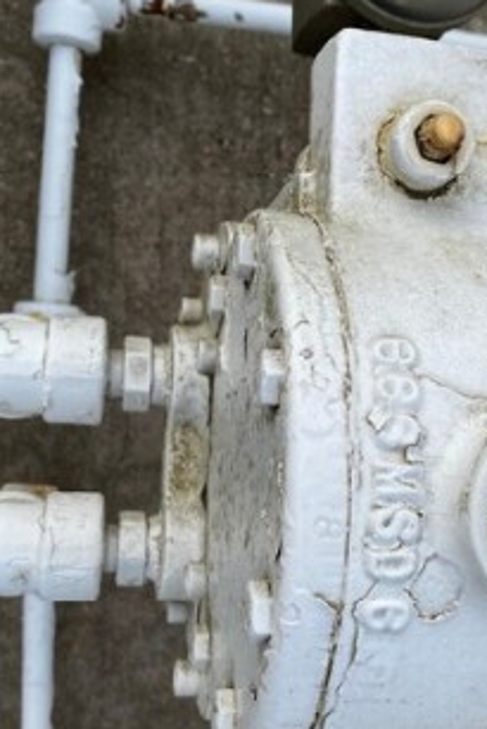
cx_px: 322
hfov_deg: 30.3
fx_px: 892
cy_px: 435
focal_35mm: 44
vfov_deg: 44.3
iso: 32
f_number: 1.8
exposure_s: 1/1678
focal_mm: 4.25
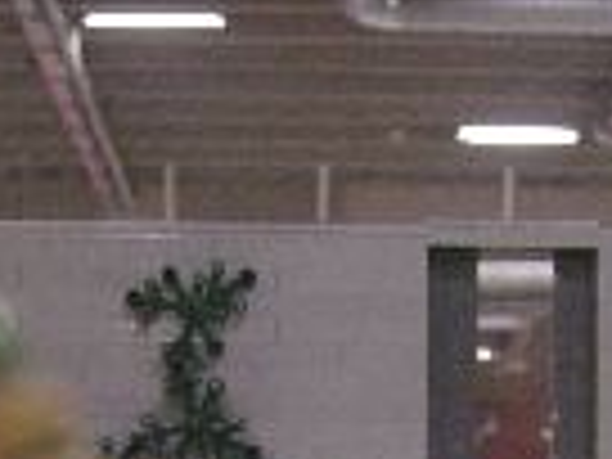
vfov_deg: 10.8
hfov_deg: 14.9
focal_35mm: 132
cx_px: 392
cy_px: 722
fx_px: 2334
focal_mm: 7.5
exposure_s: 1/19
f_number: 2.7
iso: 400
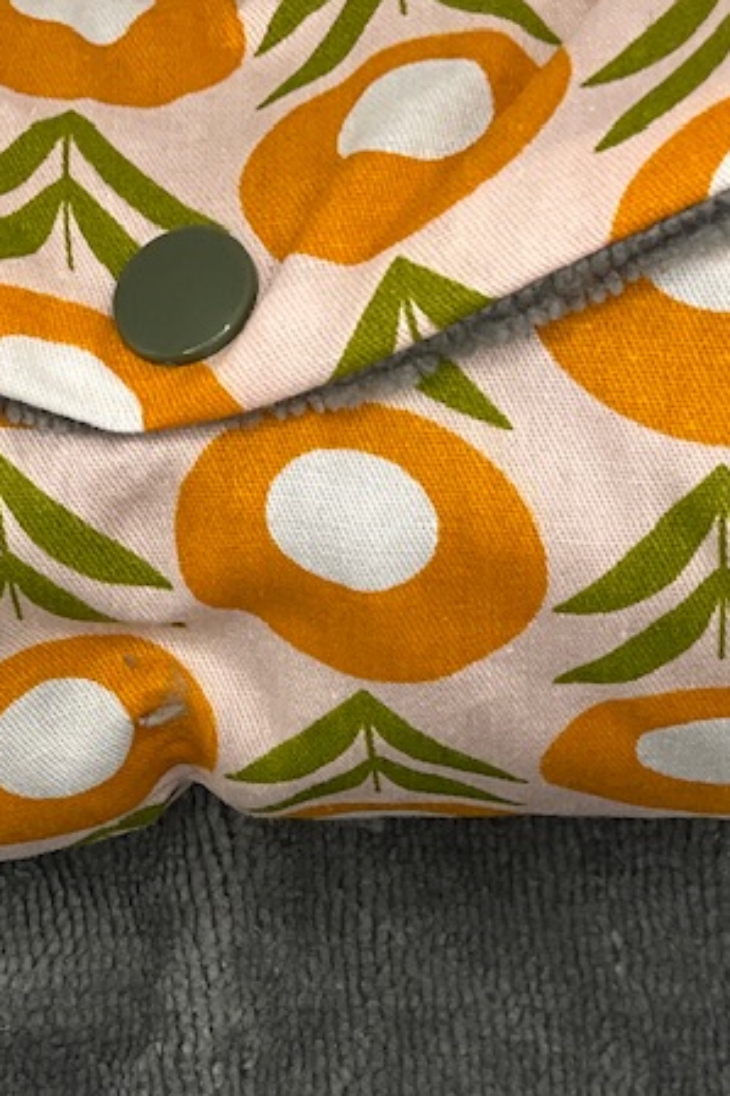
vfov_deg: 23.0
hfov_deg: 15.8
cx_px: 242
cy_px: 1006
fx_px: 2618
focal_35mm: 86
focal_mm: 3
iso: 20
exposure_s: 1/206
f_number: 1.8
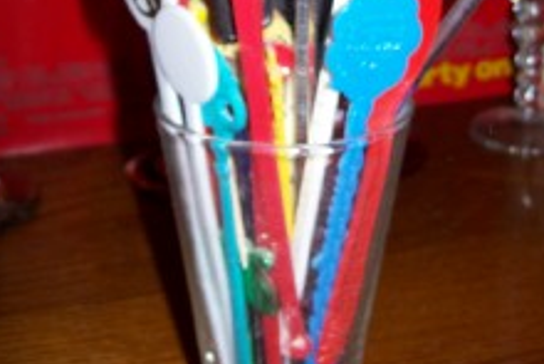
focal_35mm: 68
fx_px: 1028
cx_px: 338
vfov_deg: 19.7
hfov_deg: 29.5
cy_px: 42
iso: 80
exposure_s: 1/64
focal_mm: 6
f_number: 2.7
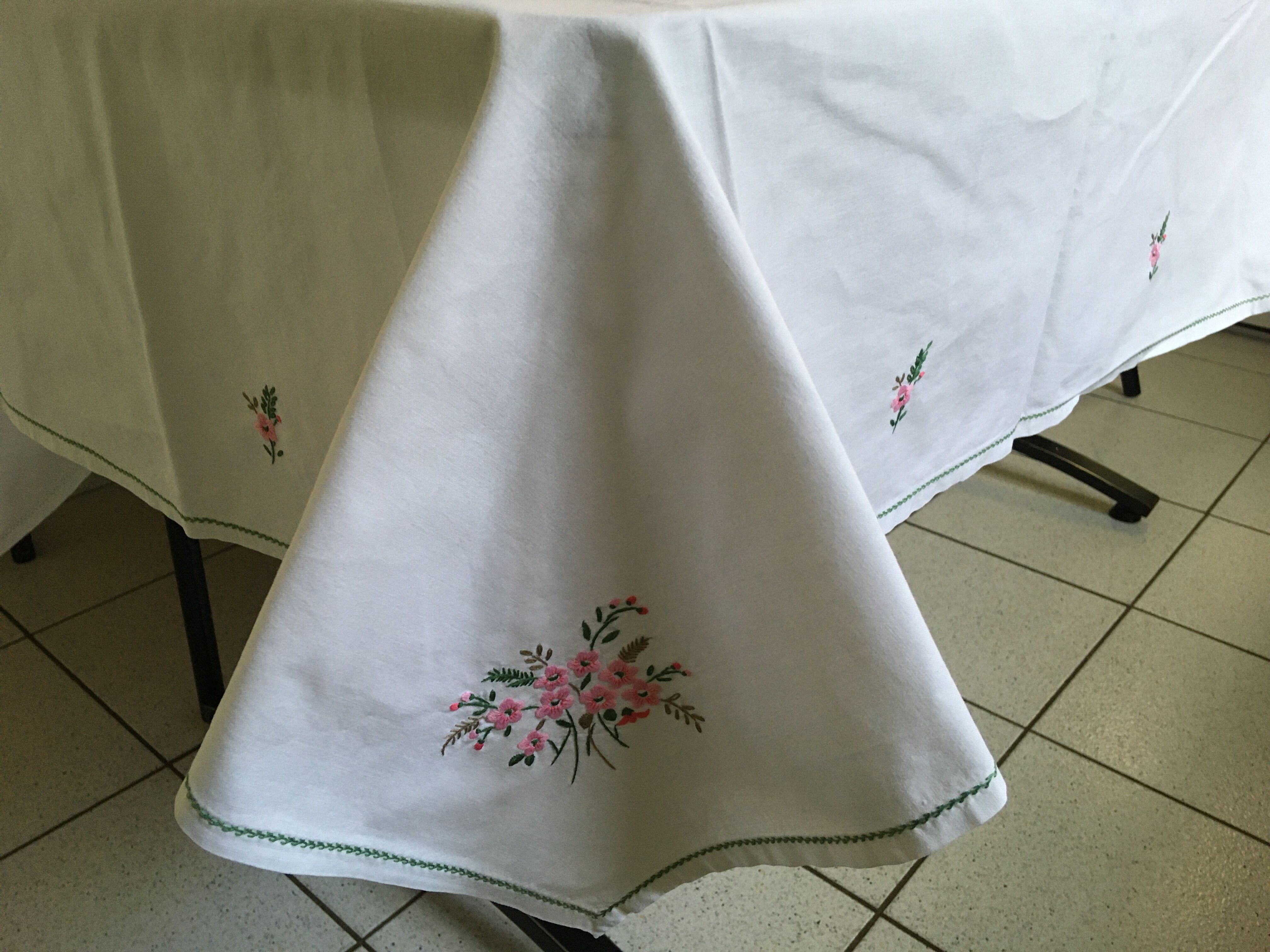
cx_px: 635
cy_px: 476
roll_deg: -1.4
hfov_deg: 61.7
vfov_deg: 48.2
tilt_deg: -29.3
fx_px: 1064
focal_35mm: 29
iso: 160
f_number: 2.2
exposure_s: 1/33
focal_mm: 4.15
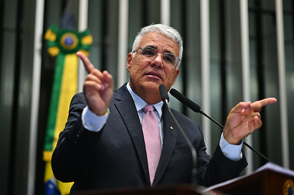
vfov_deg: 16.0
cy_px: 98
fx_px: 693
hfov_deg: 24.0
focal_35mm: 85
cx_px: 147
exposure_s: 1/250
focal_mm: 85
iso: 800
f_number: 1.4
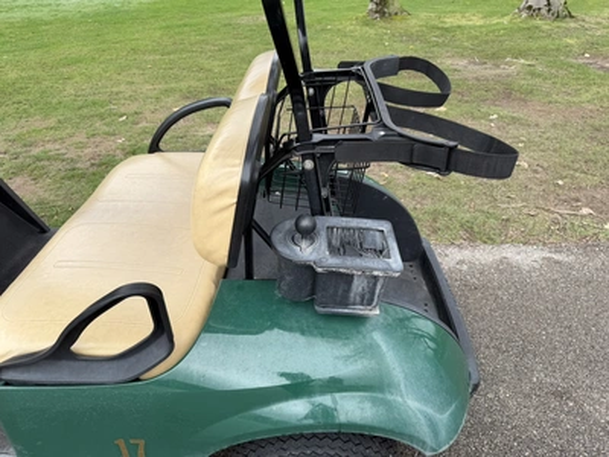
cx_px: 304
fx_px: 422
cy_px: 228
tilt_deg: -28.1
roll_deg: +1.3
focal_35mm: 24
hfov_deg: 71.6
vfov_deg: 56.8
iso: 80
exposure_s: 1/1192
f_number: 1.78
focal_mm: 6.76
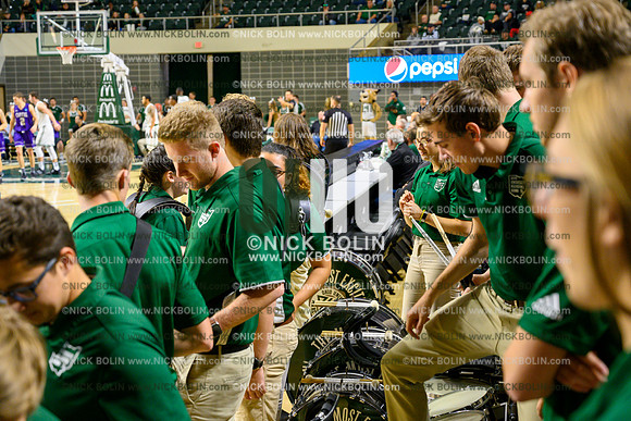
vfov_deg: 23.4
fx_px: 1017
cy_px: 210
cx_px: 316
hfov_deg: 34.5
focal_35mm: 58
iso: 3200
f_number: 4.5
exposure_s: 1/200
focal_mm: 58
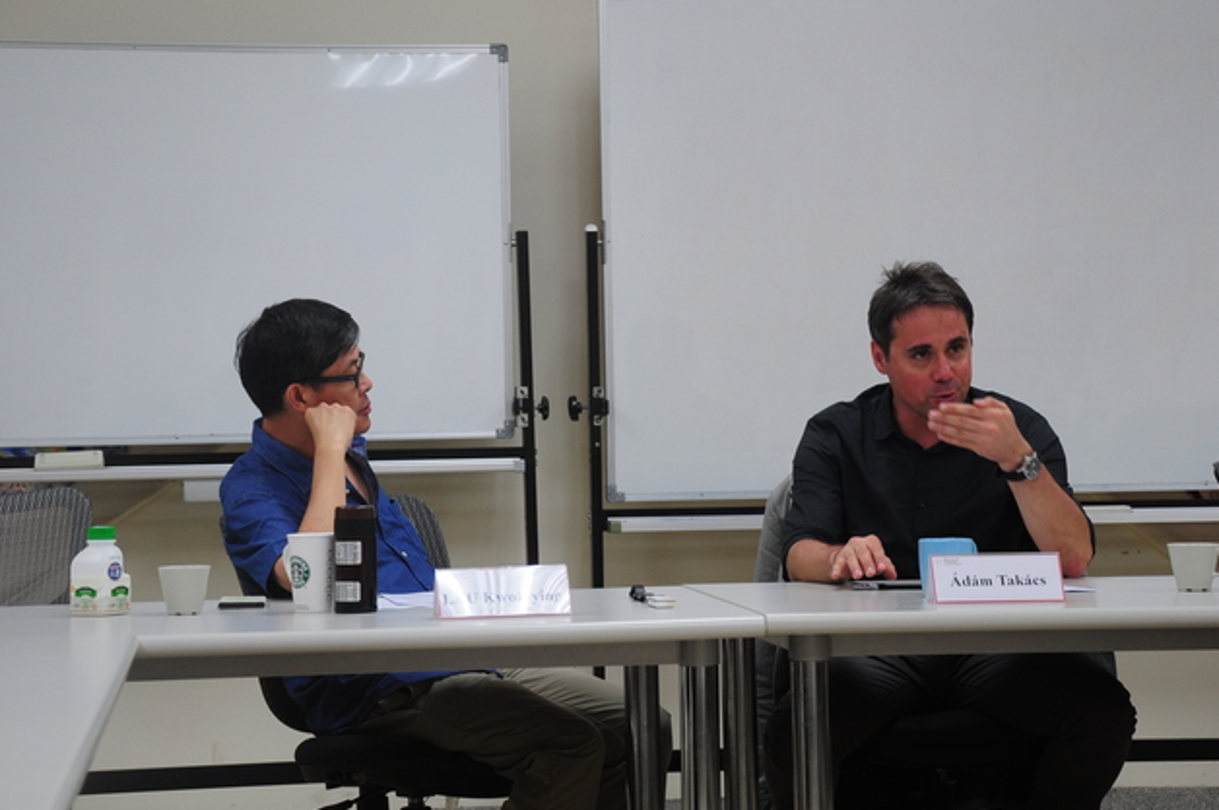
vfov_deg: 14.1
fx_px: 3280
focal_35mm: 97
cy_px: 403
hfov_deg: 21.0
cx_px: 658
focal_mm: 58
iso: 400
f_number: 5.6
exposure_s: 1/50
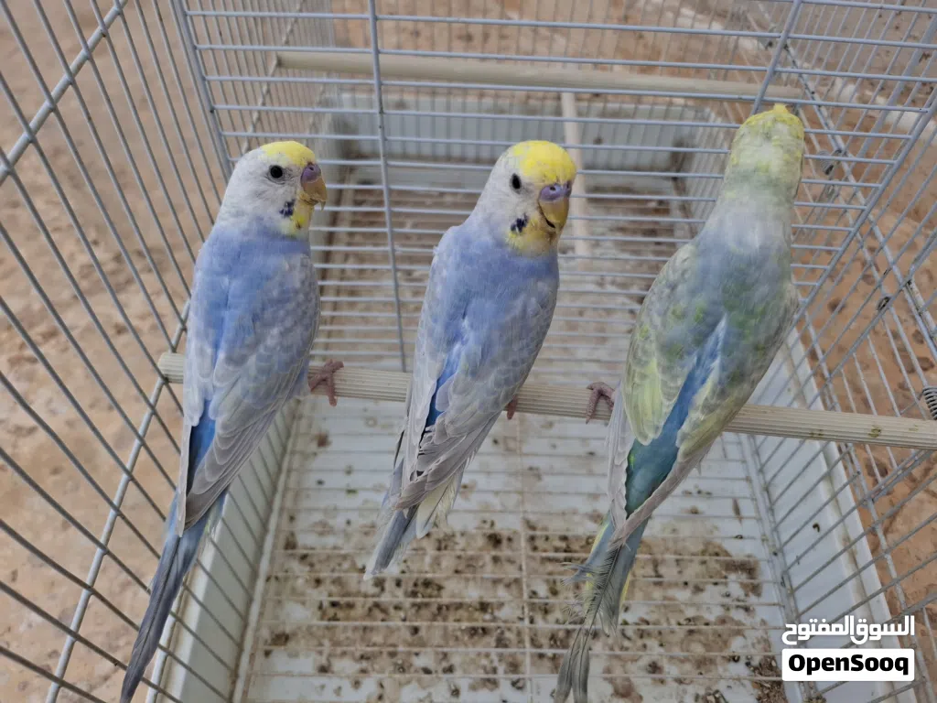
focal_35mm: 23
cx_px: 468
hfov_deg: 73.9
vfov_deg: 58.9
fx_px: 623
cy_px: 352
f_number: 1.8
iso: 50
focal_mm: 5.54
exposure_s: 1/665
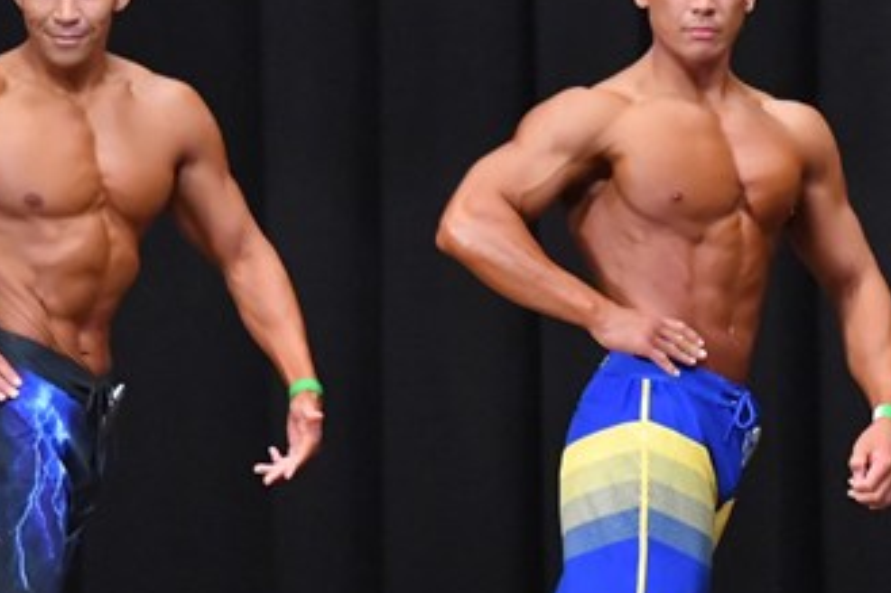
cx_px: 835
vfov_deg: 2.7
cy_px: 379
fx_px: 12640
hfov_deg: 4.0
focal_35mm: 511
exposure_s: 1/400
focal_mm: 145
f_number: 5.6
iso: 8000
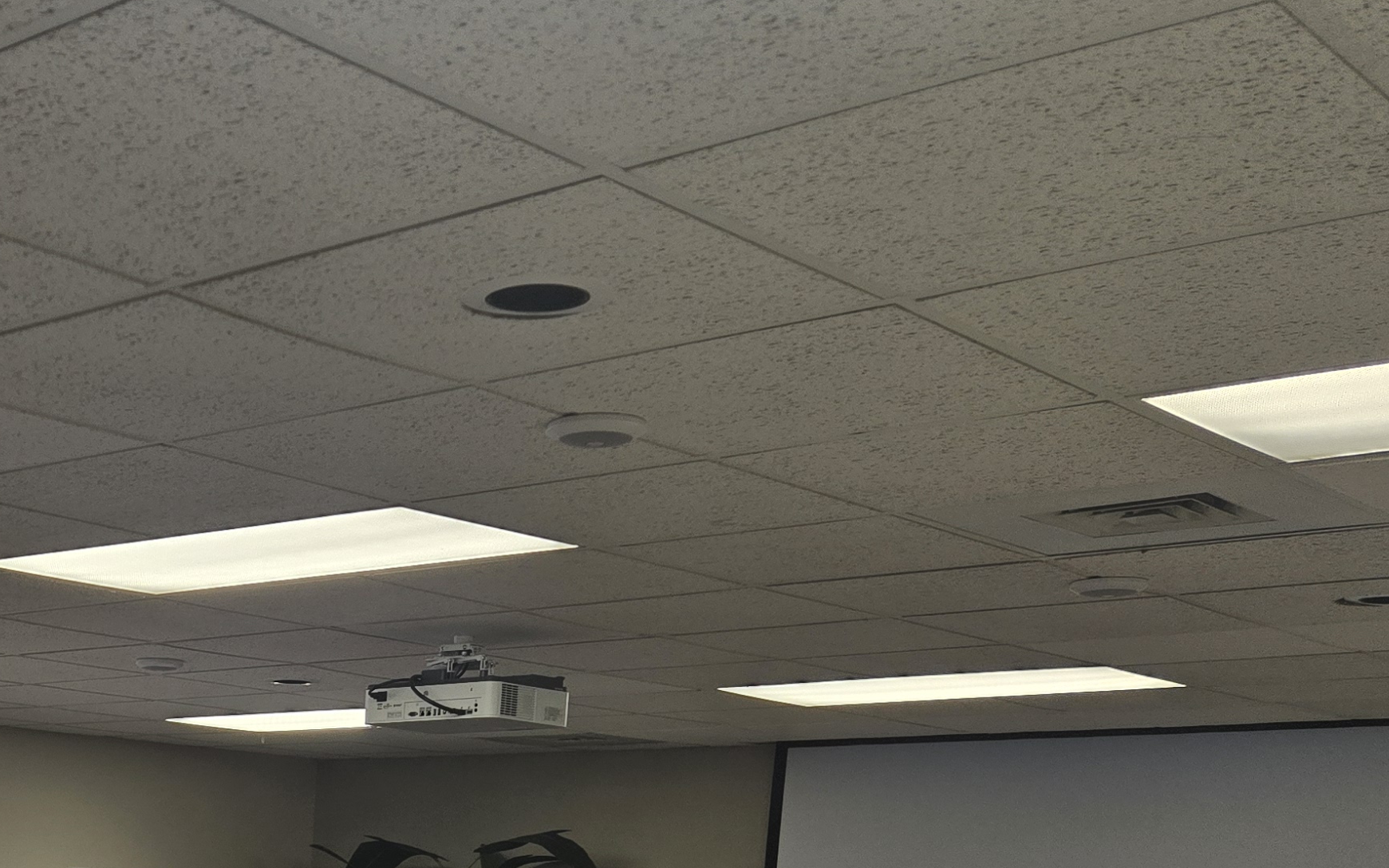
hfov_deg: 33.7
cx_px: 53
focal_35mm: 56
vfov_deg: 20.8
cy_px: 1164
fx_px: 2120
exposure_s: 1/120
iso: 50
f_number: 1.8
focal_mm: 5.4
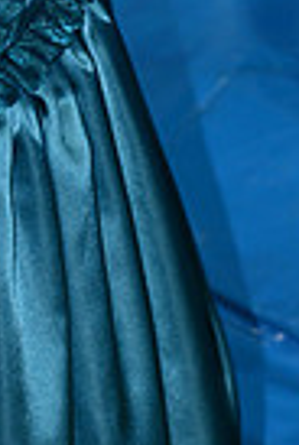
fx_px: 2516
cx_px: -154
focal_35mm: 203
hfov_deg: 6.7
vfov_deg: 9.6
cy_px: -374
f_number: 4.5
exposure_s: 1/60
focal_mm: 48
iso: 640
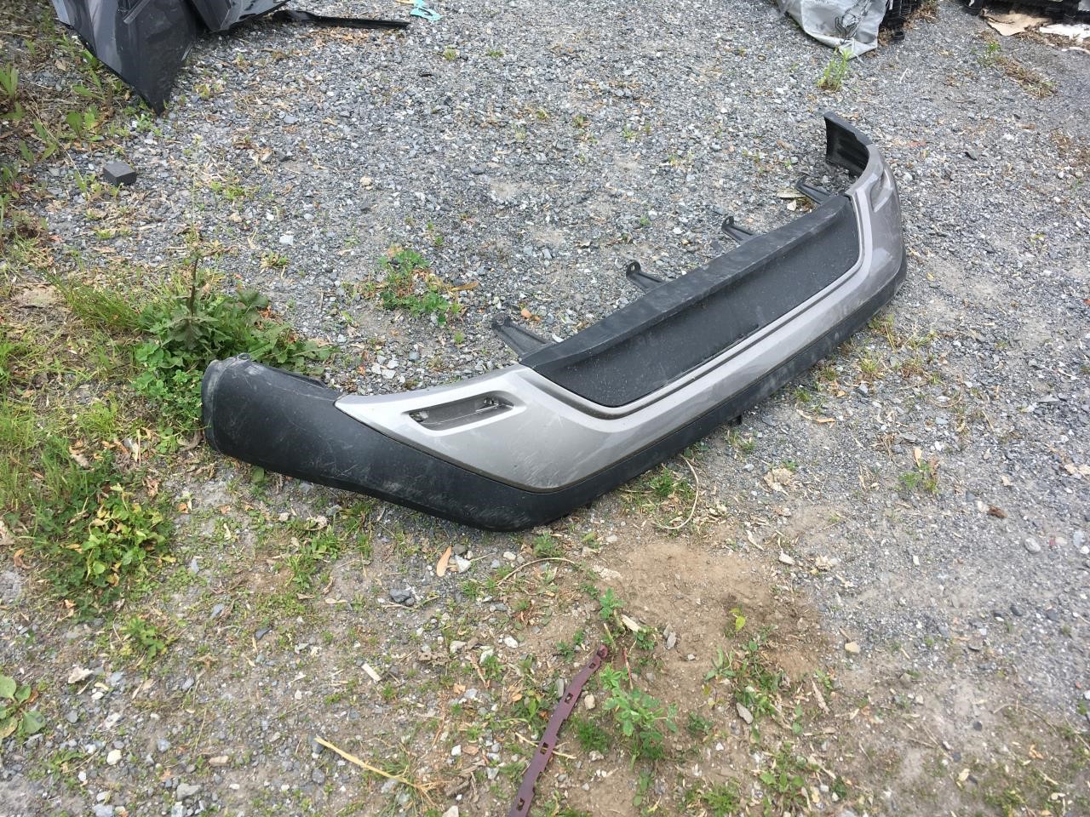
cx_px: 545
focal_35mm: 29
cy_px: 408
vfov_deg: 48.2
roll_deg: -15.4
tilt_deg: -42.9
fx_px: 913
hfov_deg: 61.7
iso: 25
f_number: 2.2
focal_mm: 4.15
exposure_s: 1/651
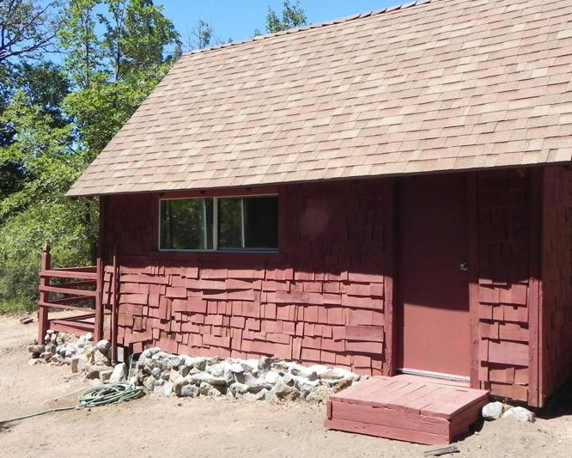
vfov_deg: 38.2
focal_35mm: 39
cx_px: 326
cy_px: 220
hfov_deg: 46.7
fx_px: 660
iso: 160
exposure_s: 1/307
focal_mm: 4.6
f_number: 6.3
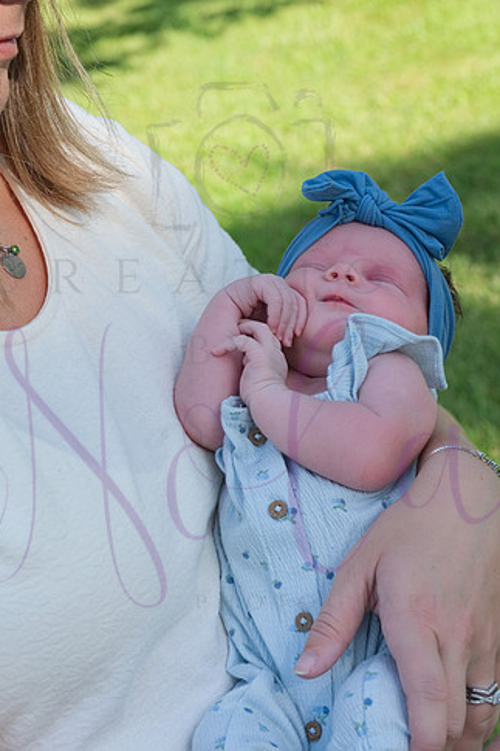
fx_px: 1522
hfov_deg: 18.7
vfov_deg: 27.7
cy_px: 347
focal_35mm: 73
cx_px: 248
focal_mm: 61
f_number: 8
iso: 400
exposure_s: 1/320
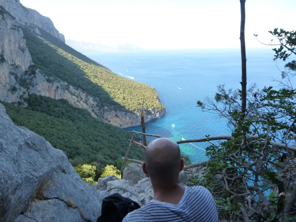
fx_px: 214
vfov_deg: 54.9
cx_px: 148
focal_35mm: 25
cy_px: 111
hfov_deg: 69.4
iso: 160
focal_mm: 4.5
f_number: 3.1
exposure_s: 1/200
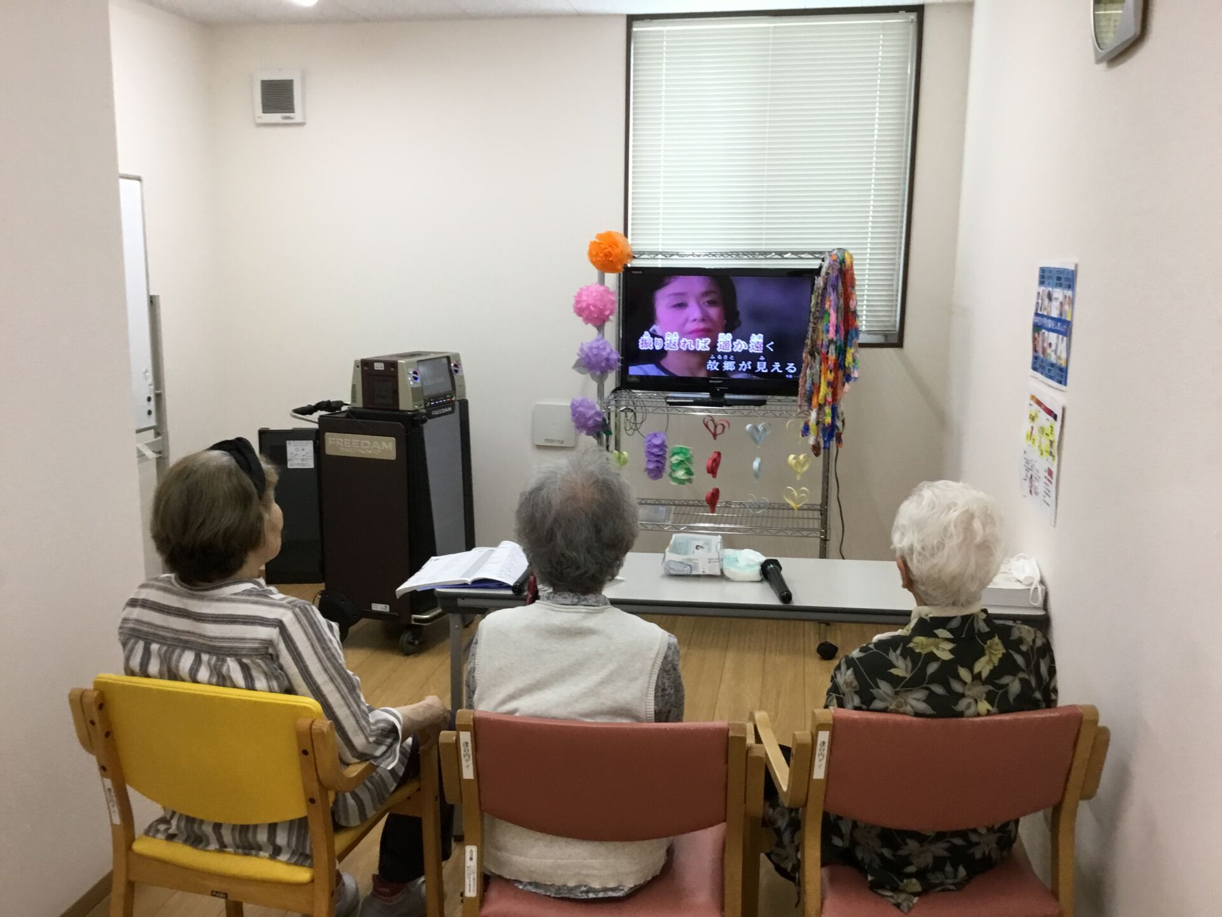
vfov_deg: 45.4
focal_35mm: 31
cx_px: 611
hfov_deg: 58.4
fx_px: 1094
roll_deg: -0.5
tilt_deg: -9.4
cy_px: 458
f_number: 2.4
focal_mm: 3.3
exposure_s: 1/33
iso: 64
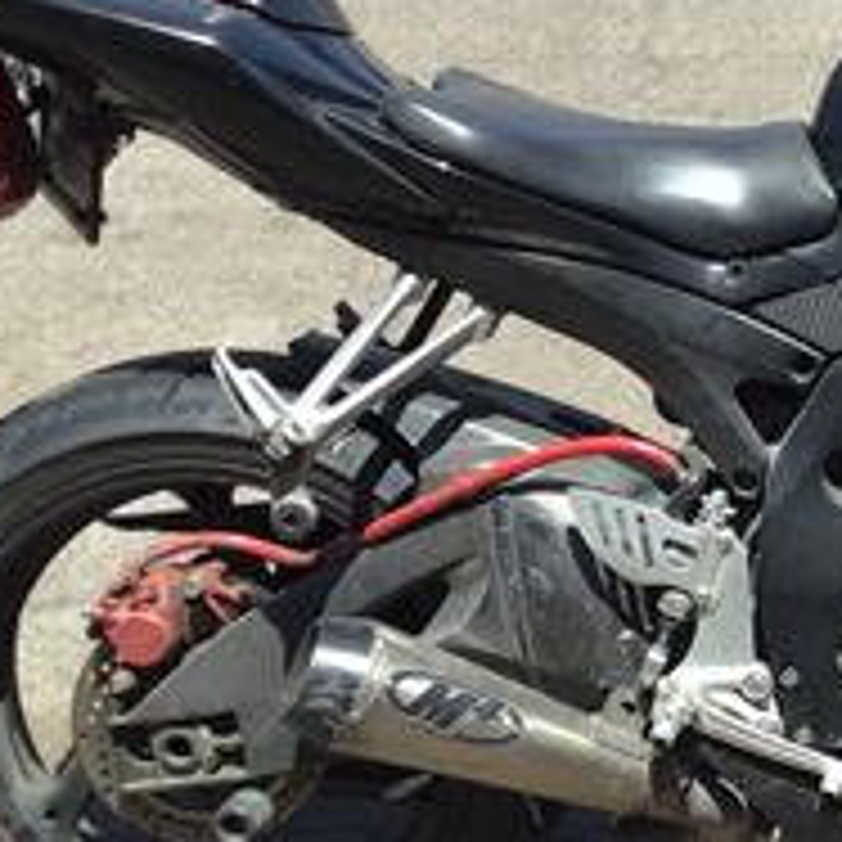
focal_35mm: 94
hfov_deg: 17.6
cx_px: 1013
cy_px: 378
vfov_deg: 18.5
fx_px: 2587
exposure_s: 1/747
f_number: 2.4
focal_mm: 3.3
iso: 25
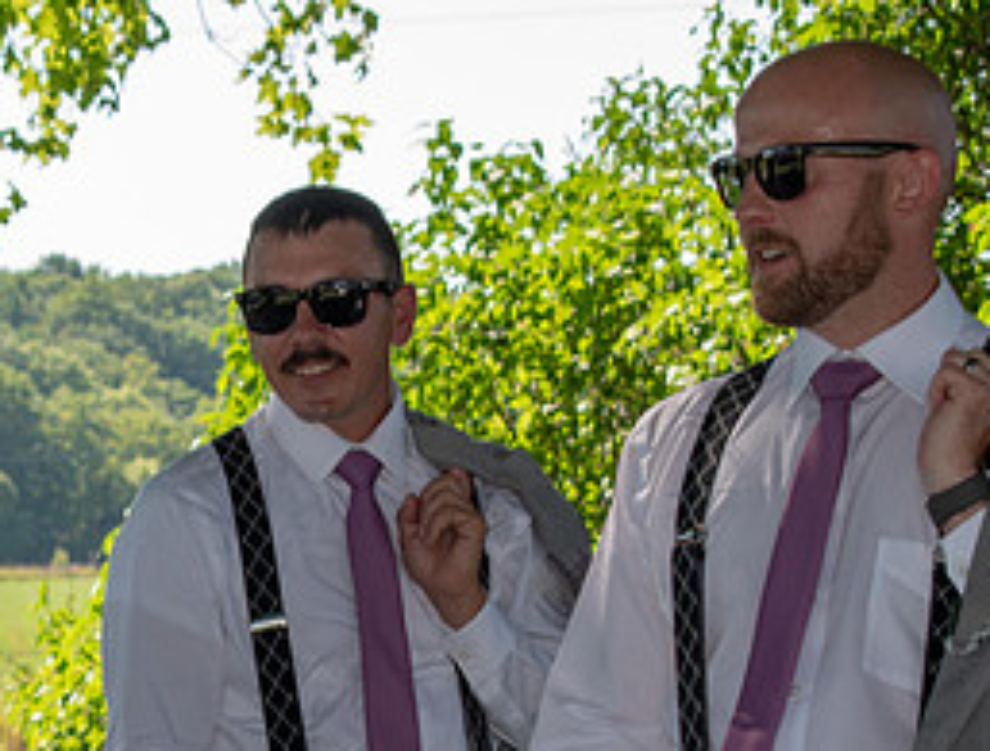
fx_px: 5083
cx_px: 189
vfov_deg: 8.4
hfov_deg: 11.1
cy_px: 728
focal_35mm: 177
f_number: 6.3
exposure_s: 1/160
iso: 100
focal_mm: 48
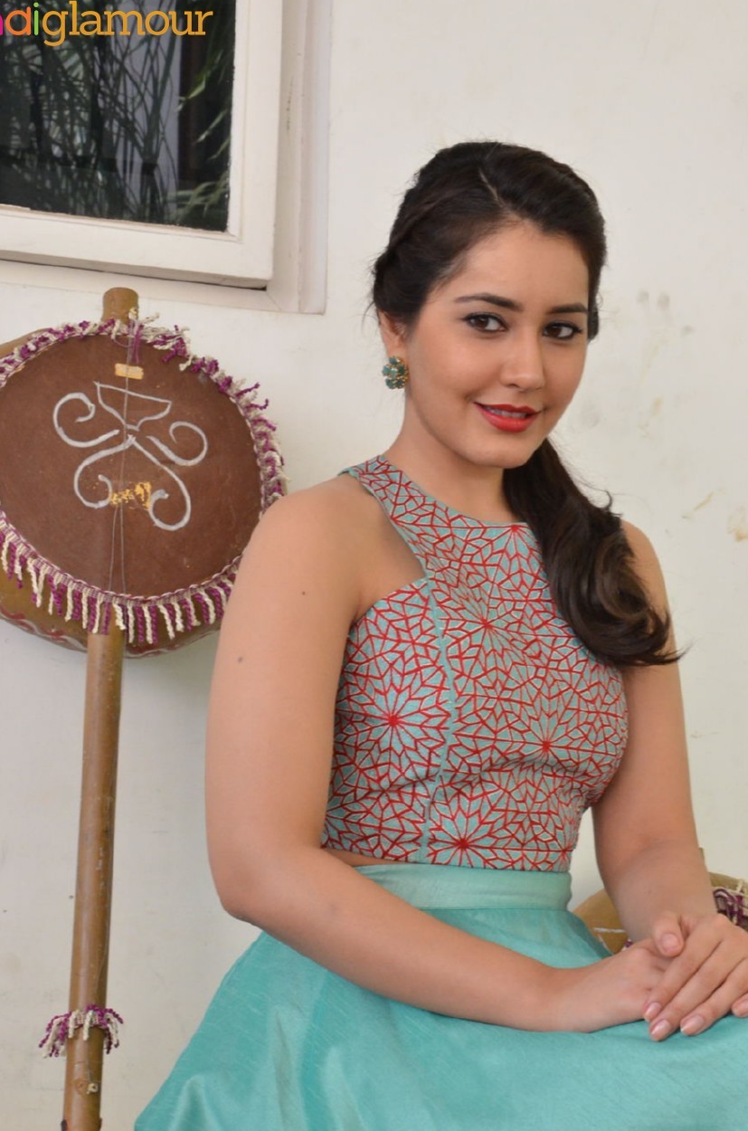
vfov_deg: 24.9
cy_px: 673
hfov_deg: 16.6
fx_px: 2557
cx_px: 351
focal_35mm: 82
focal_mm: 45
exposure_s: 1/125
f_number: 8
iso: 2000
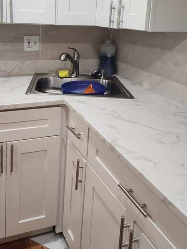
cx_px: 65
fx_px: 267
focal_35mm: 37
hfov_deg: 38.3
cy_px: 66
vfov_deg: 48.5
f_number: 1.8
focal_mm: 6.4
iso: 125
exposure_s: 1/120
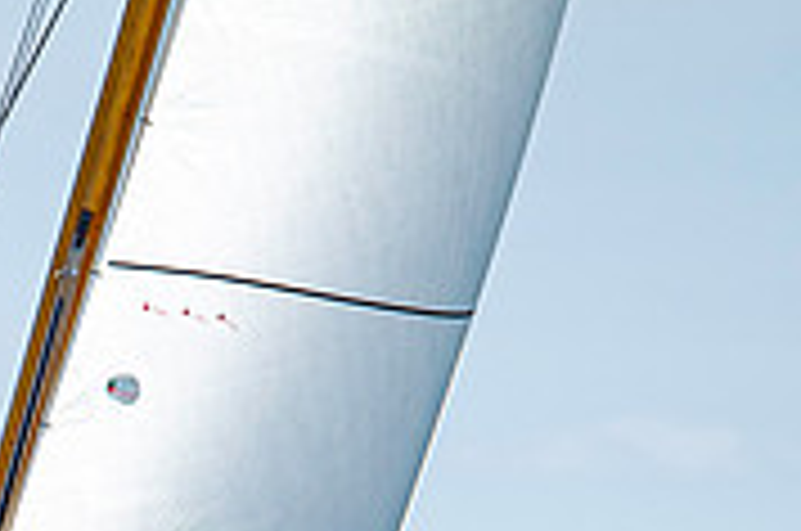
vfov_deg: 0.7
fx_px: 44042
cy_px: 860
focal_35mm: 1983
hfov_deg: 1.0
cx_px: 54
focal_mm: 600
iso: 400
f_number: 5
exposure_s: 1/2500
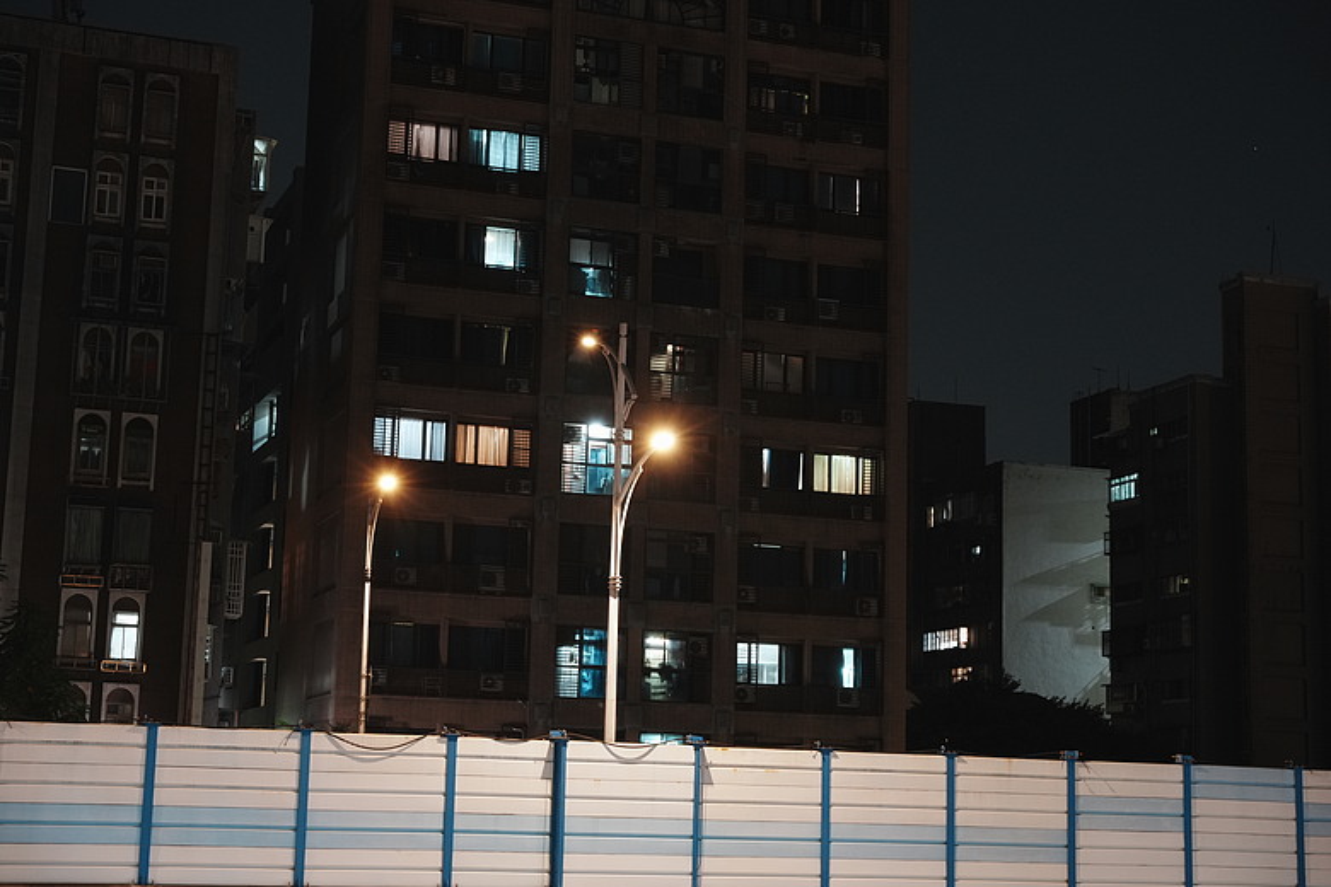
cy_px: 444
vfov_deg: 22.6
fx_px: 2218
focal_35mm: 60
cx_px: 666
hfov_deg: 33.4
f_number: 8
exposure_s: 1/3
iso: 2500
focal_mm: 60
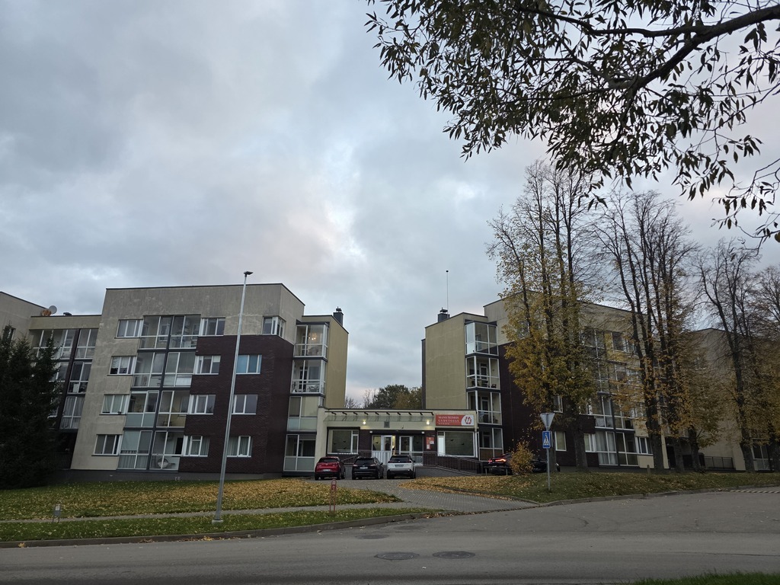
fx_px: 518
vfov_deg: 58.9
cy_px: 292
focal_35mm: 23
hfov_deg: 73.9
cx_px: 390
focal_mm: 6.3
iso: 125
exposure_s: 1/180
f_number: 1.7
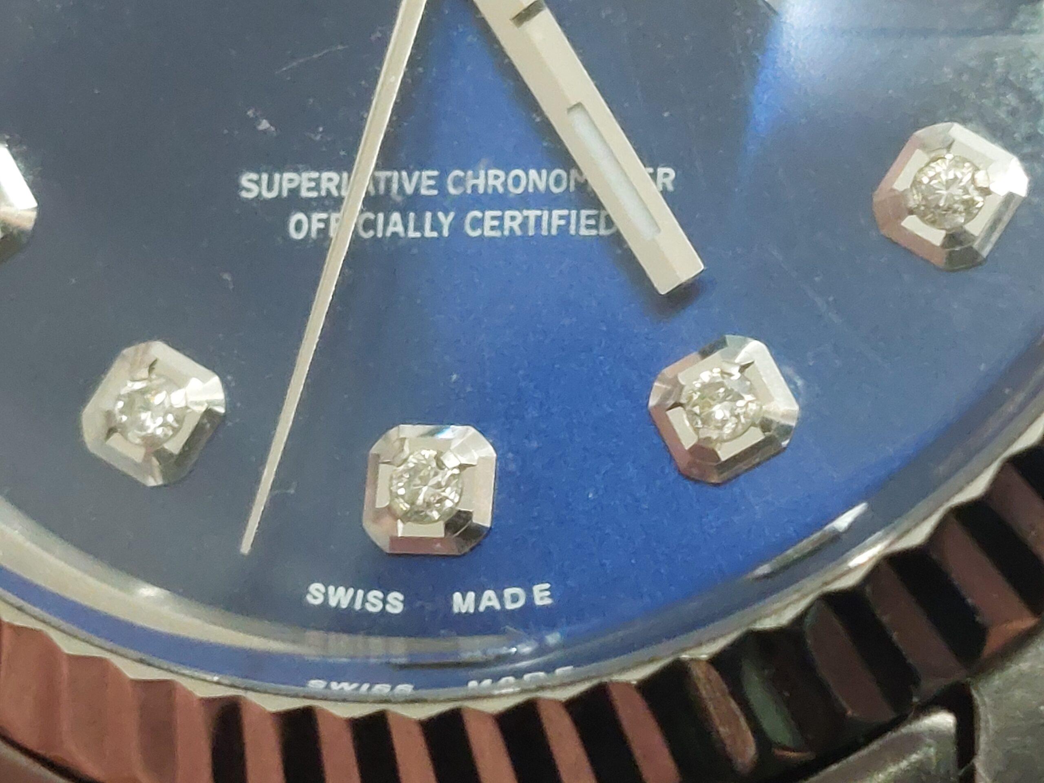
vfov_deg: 54.9
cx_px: 522
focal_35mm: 25
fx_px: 754
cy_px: 392
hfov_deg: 69.4
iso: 400
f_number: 1.8
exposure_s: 1/50
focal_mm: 5.23
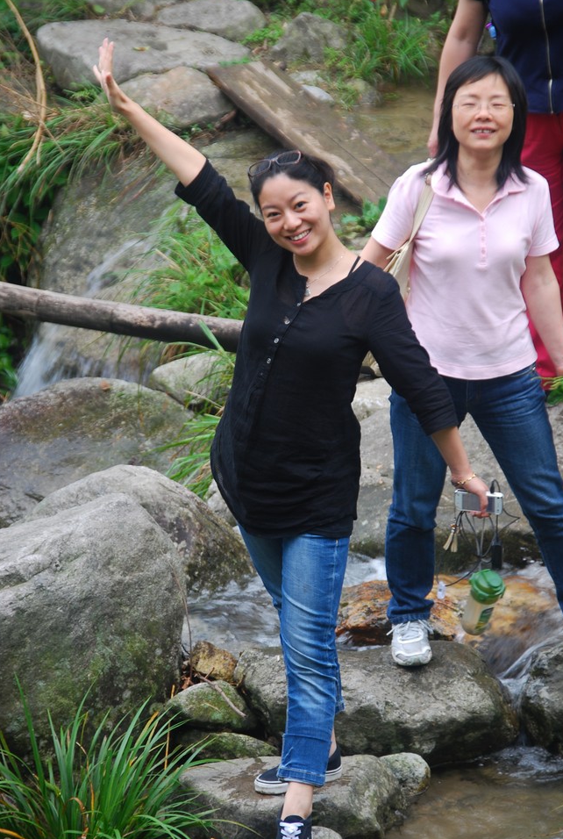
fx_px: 4248
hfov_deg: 7.6
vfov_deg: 11.3
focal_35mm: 182
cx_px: 292
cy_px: 430
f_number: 6.3
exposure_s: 1/40
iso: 100
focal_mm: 116
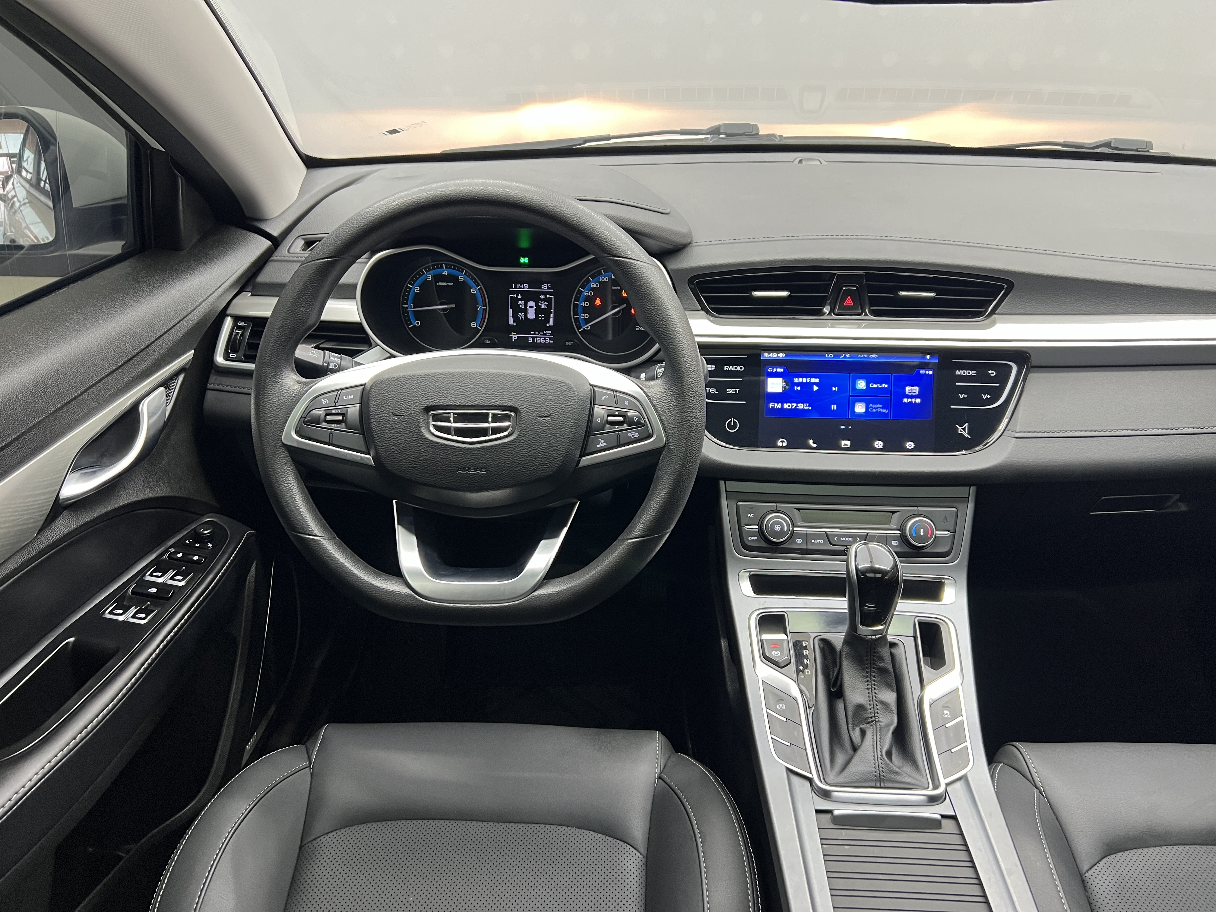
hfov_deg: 67.3
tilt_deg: -28.9
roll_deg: +0.9
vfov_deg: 53.1
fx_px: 913
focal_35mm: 26
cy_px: 456
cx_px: 608
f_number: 1.5
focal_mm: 5.7
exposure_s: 1/50
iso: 200
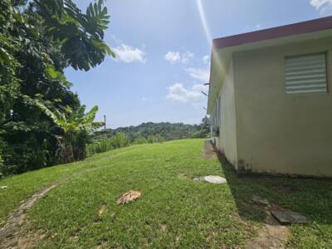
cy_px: 124
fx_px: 125
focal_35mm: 13
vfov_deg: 89.9
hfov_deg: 106.2
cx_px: 166
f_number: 2.2
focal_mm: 2.2
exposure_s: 1/4032
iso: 50
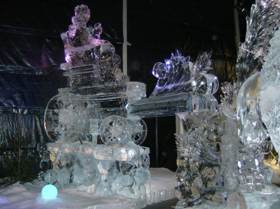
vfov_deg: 39.5
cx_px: 140
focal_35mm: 36
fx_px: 291
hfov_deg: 51.5
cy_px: 104
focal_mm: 6
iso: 200
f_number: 2.8
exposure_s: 1/60
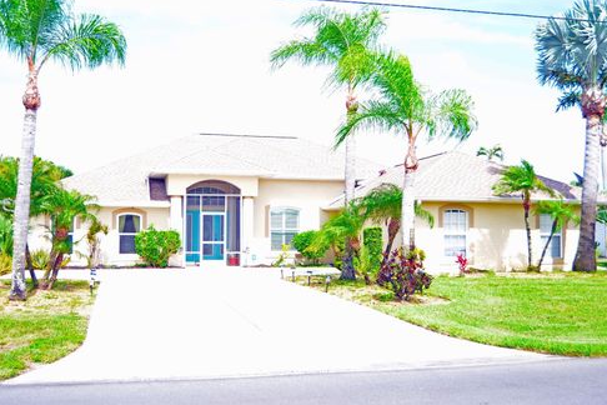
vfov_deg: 33.4
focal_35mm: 40
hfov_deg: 48.5
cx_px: 302
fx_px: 674
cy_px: 203
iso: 100
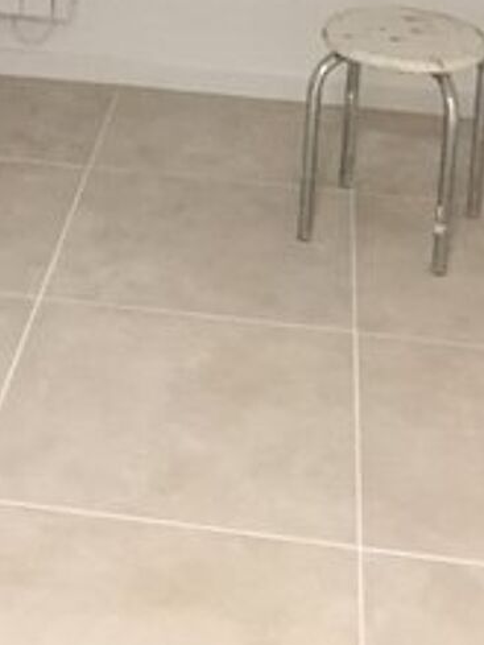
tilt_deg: -13.2
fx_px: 1472
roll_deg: -1.9
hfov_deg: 18.6
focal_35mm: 79
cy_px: -125
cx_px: 121
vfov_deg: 22.8
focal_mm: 4.15
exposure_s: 1/25
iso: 250
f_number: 2.2
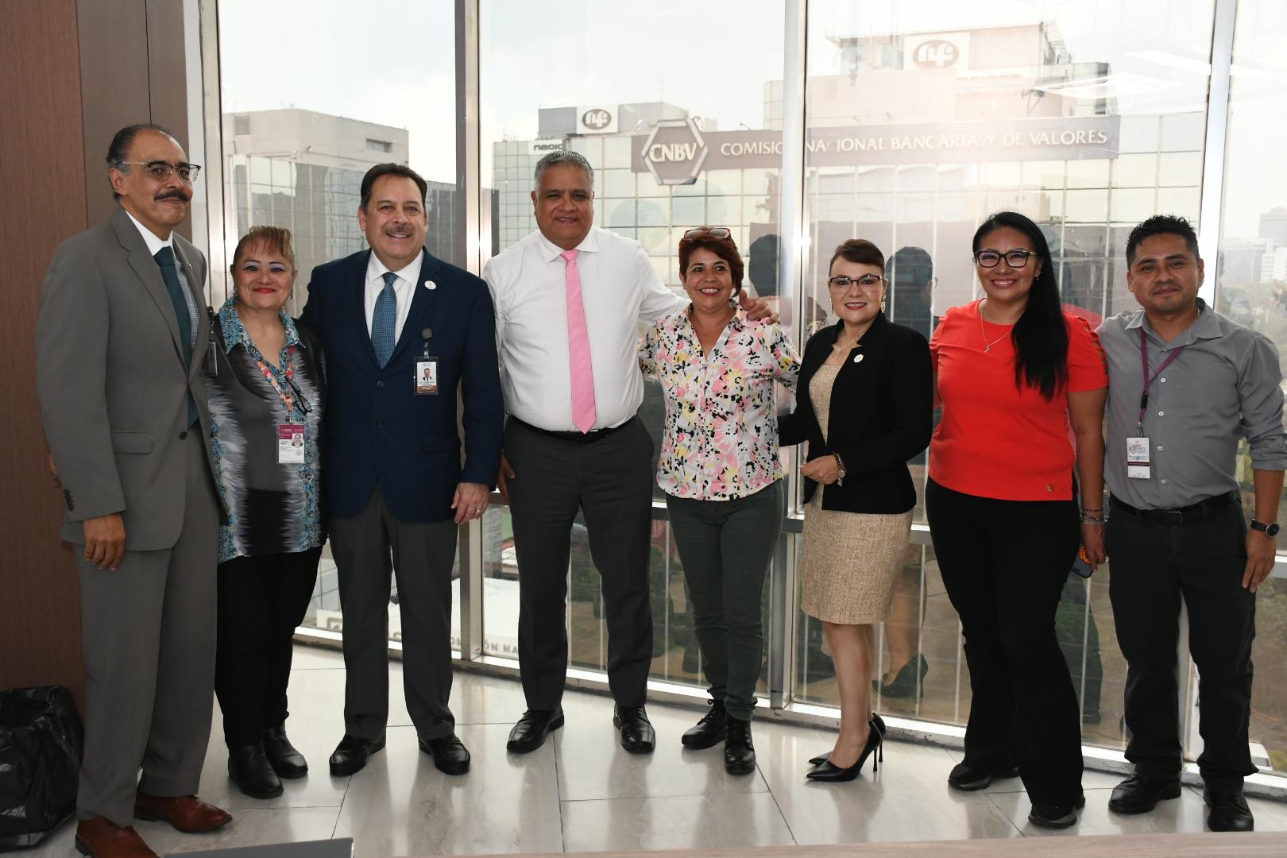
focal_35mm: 34
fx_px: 1215
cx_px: 644
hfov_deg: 55.8
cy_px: 429
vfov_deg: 38.9
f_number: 5.6
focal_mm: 23
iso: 1600
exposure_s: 1/200
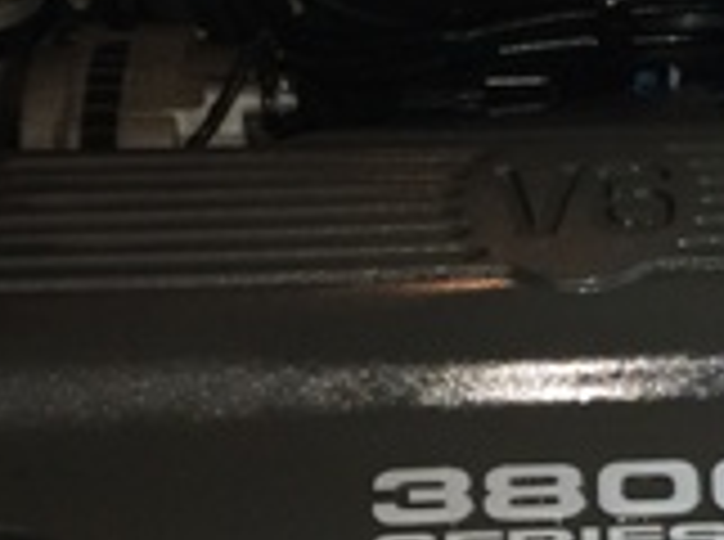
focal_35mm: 122
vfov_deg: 12.0
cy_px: 500
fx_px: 2546
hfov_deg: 16.0
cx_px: 605
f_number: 2.2
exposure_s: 1/30
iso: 80
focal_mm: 4.12
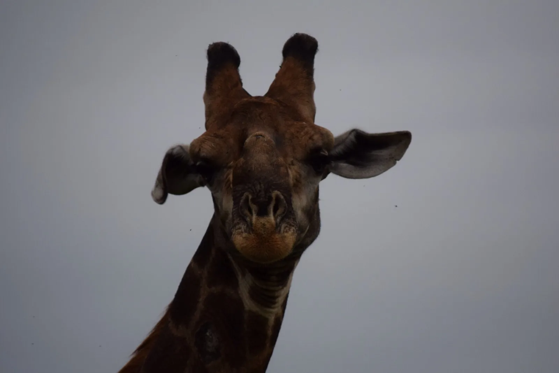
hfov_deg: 4.6
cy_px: 186
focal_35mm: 450
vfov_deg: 3.1
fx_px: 6988
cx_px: 280
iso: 800
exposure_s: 1/1000
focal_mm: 300
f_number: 5.6
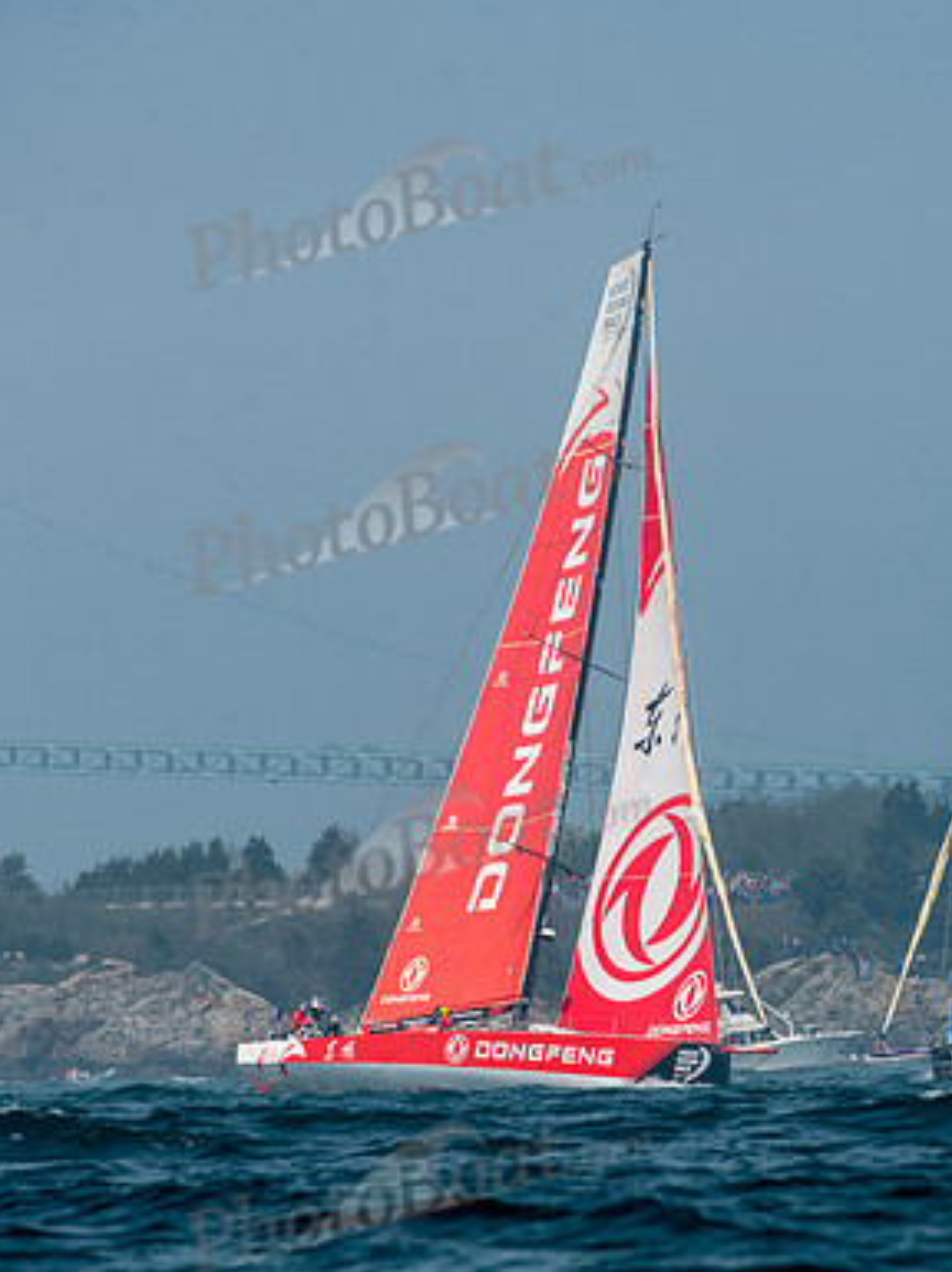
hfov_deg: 2.1
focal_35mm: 707
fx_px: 25968
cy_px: 723
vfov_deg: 2.8
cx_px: 795
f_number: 8
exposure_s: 1/1250
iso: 280
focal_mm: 380
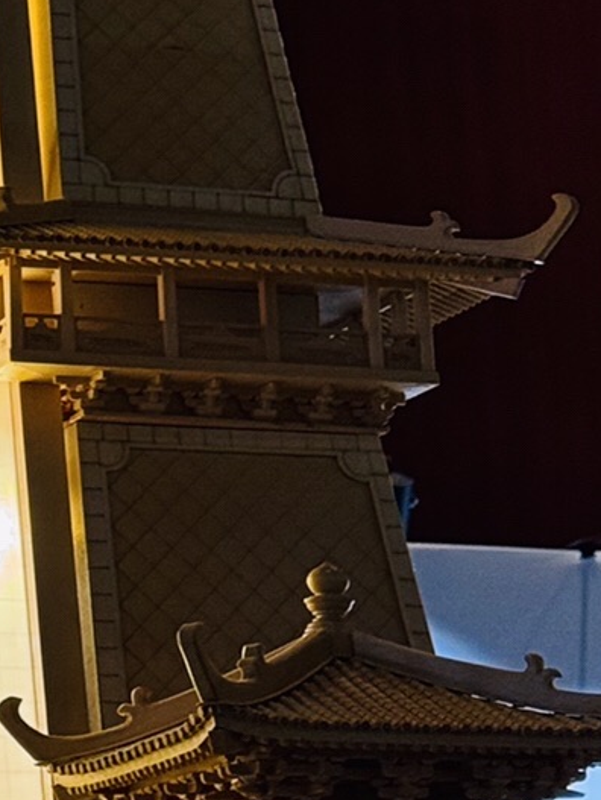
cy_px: 77
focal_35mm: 182
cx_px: -528
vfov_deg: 10.8
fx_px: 4208
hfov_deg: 7.9
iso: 100
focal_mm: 6.76
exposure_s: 1/50
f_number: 1.78
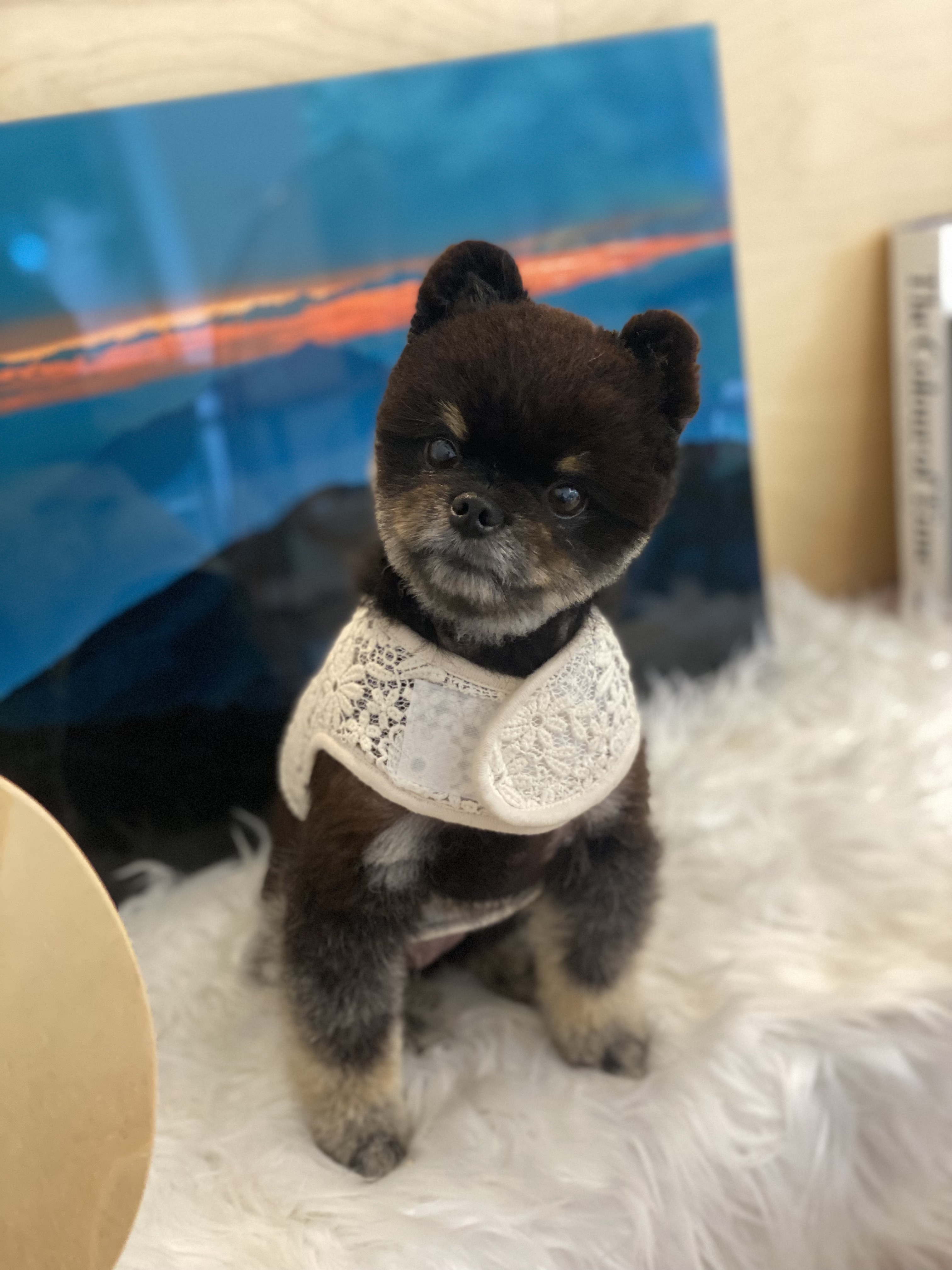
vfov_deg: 36.8
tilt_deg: -23.8
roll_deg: +1.3
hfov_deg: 28.0
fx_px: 1907
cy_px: 635
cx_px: 476
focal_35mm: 52
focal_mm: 6
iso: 400
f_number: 2
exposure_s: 1/40
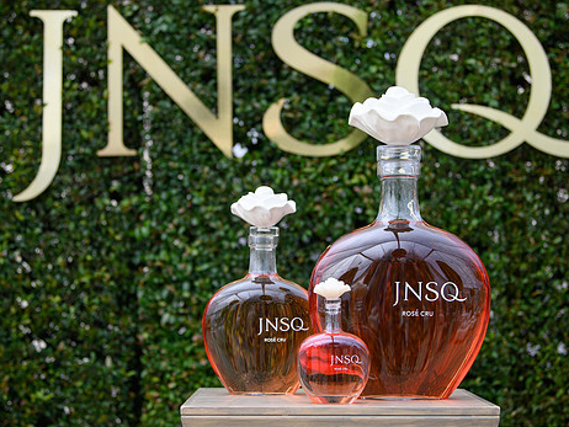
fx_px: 1497
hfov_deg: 21.5
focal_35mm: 91
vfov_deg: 16.3
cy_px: 205
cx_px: 275
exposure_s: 1/400
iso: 125
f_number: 3.2
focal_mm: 70
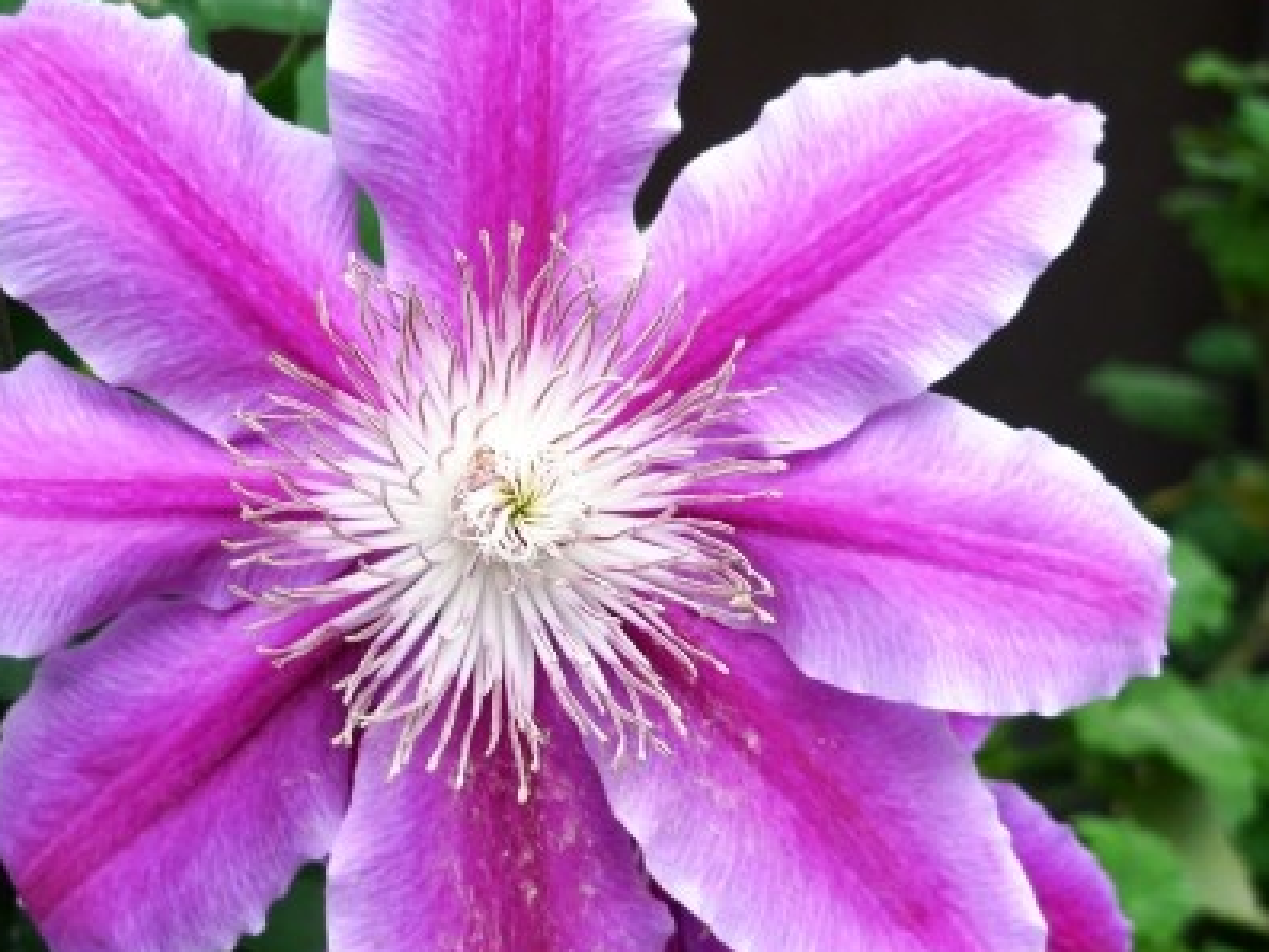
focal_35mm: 43
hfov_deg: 43.4
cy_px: 450
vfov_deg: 33.6
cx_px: 459
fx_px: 1577
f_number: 2.2
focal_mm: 6.8
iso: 80
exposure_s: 1/40
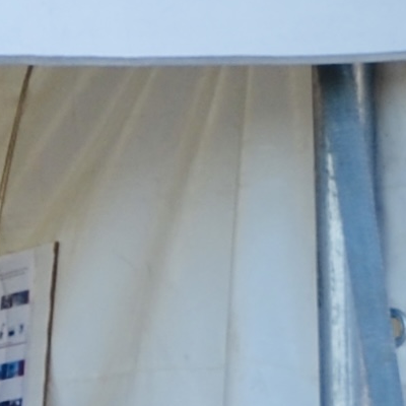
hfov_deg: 4.9
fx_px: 4100
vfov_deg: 5.6
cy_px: 528
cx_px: -1390
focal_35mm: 309
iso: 125
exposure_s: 1/125
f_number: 5.6
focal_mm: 22
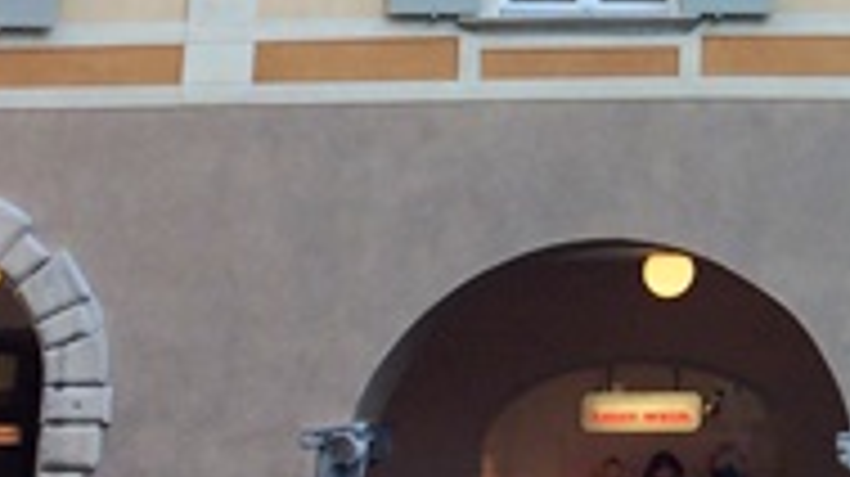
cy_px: -252
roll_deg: +0.3
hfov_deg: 15.3
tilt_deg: +11.5
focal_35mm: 134
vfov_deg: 8.8
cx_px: 1111
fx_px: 3018
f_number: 2.2
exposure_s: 1/100
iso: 32
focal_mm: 4.15
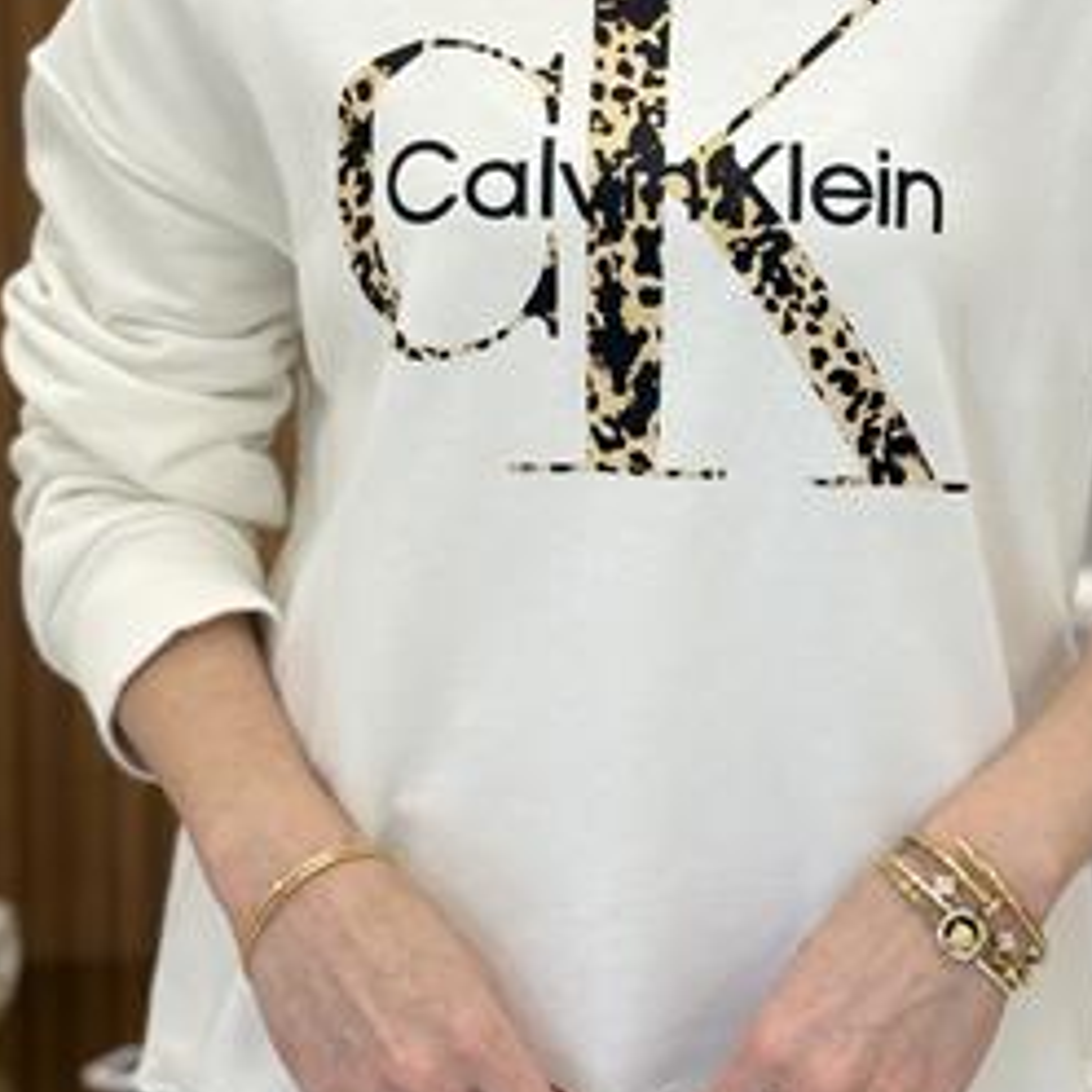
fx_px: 3176
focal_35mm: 89
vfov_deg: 19.5
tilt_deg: -9.8
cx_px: 705
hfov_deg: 19.5
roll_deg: -1.4
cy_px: 498
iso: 64
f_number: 1.78
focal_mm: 6.76
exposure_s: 1/173
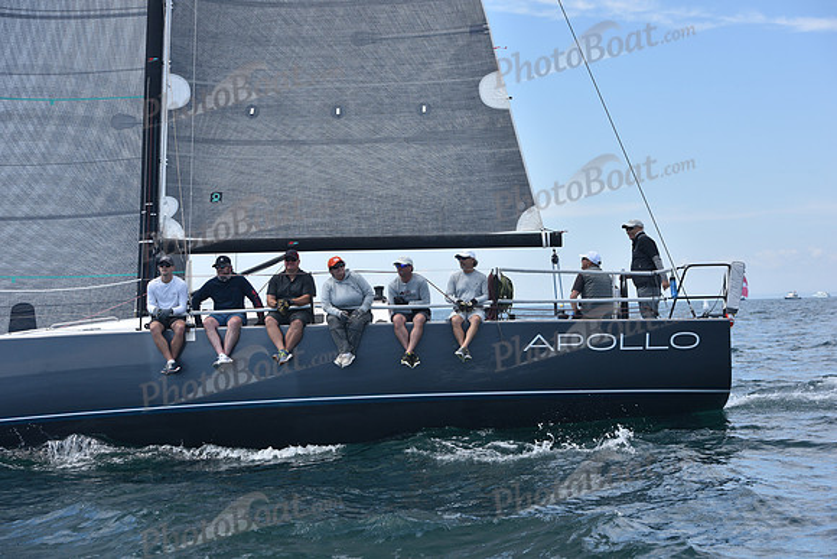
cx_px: 418
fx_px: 1628
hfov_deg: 28.8
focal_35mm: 70
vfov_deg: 19.5
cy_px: 280
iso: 250
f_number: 7.1
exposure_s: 1/800
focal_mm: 70
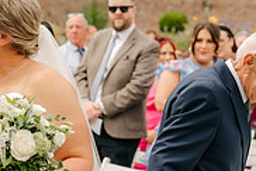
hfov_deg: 16.1
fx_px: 876
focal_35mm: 123
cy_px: 96
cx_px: -25
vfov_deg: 11.2
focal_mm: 35
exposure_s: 1/2000
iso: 100
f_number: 2
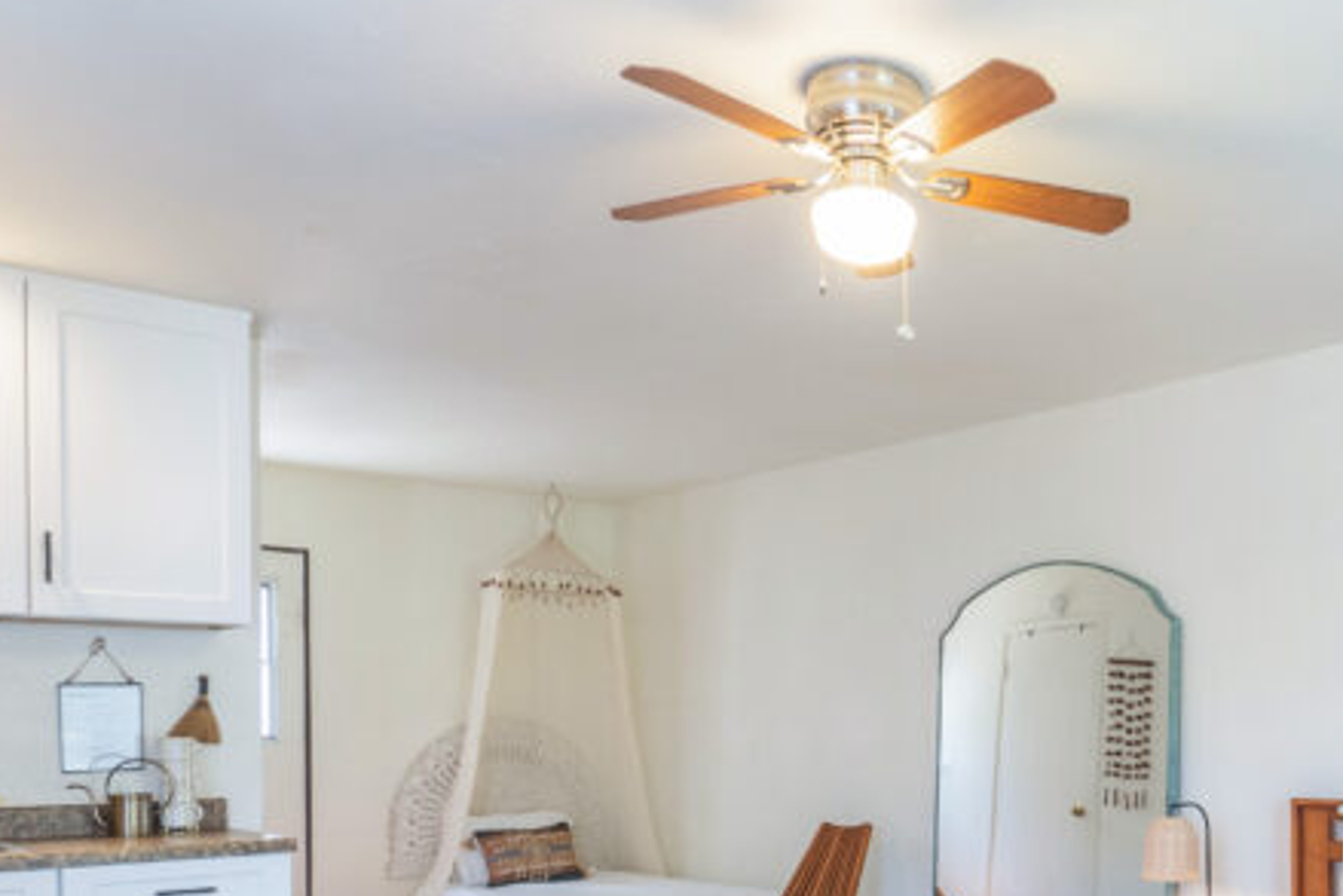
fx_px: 1306
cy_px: 732
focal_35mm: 35
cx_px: 1065
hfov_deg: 51.2
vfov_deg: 36.4
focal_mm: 10
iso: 400
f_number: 7.1
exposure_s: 1/8
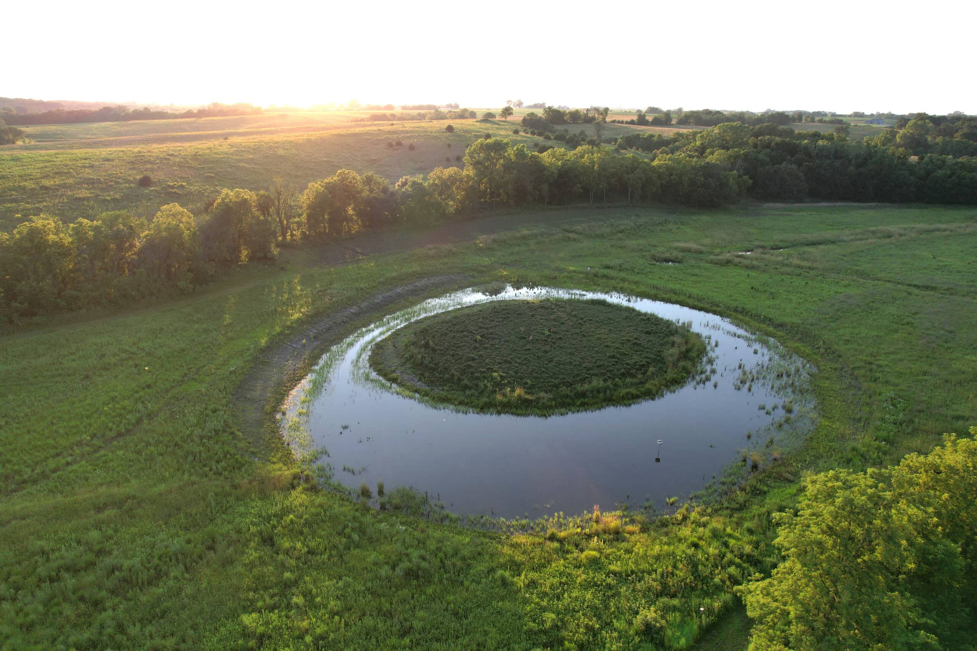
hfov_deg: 78.6
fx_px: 597
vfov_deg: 57.2
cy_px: 326
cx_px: 488
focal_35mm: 22
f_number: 2.8
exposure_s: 1/640
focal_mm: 8.4
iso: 100
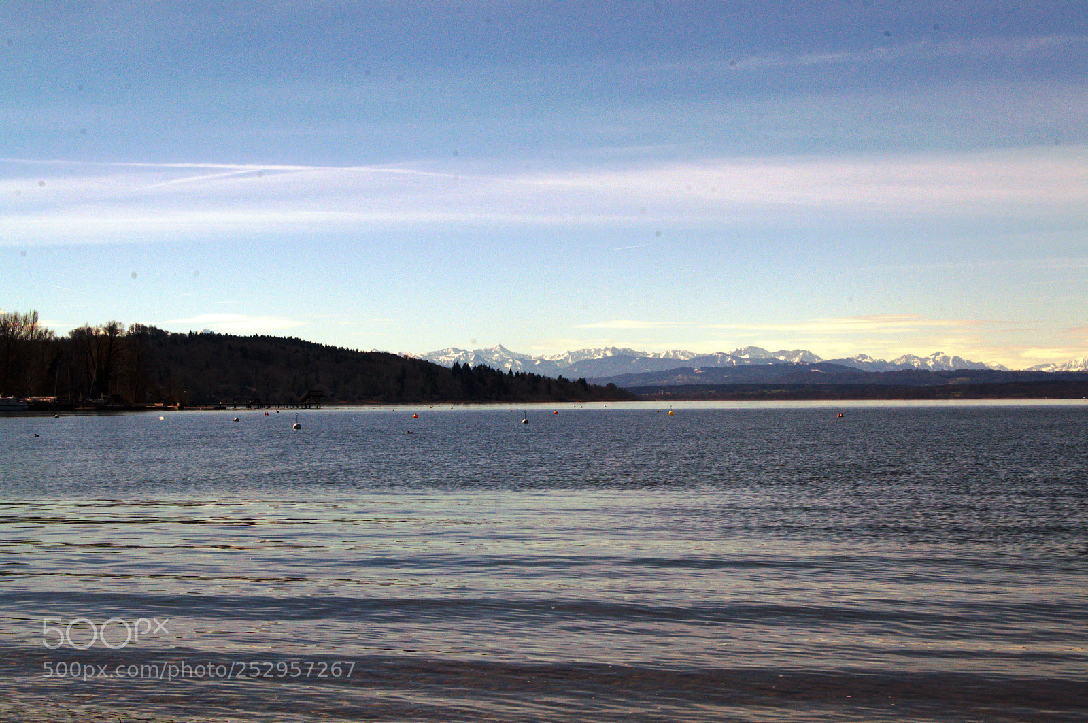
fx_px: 2083
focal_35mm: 69
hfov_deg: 29.3
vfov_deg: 19.7
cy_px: 362
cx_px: 544
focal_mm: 46
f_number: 25
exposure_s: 1/200
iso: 200
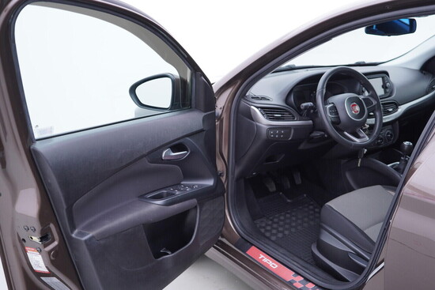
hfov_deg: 53.1
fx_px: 435
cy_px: 145
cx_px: 218
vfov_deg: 36.9
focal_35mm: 36
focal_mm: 24
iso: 125
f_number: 2.8
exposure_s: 1/40
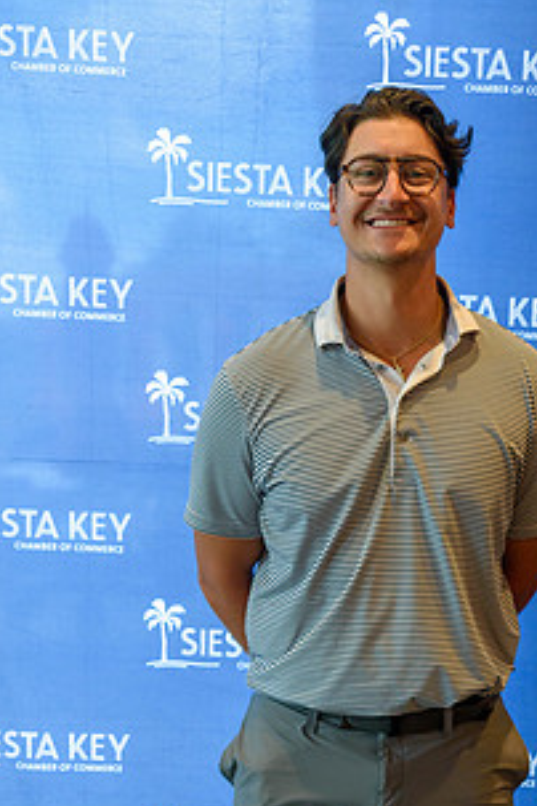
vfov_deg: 33.9
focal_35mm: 58
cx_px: 391
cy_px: 593
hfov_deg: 23.2
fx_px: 1298
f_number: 4
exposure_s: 1/60
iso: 800
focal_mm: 26
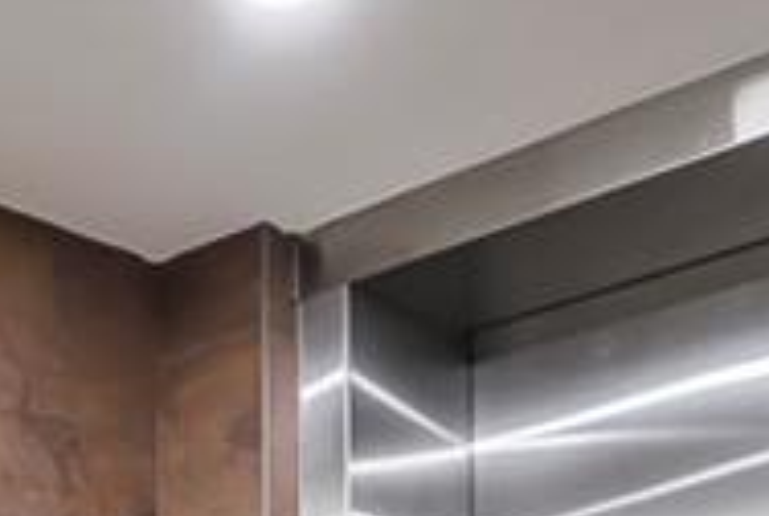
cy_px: 1022
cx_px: -274
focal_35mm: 87
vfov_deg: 13.6
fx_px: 1861
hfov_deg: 20.9
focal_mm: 16
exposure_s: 1/3
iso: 250
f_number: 9
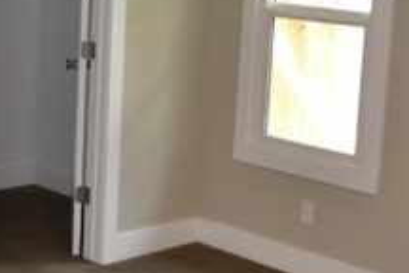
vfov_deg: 17.0
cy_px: 88
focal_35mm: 80
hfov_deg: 25.3
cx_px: 233
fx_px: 909
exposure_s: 1/60
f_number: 4
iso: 400
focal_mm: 18
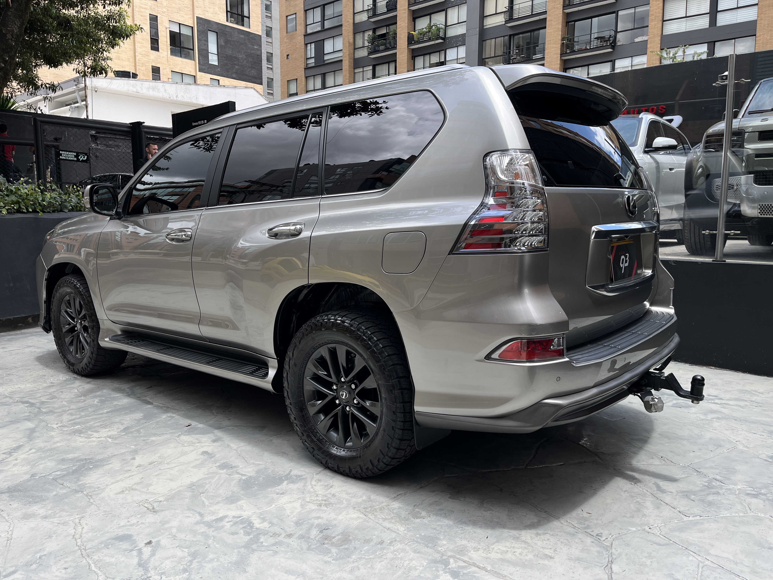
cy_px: 290
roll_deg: -0.3
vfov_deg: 53.1
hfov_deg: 67.3
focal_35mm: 26
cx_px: 386
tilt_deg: -7.4
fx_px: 581
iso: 50
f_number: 1.6
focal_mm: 5.1
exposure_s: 1/1056
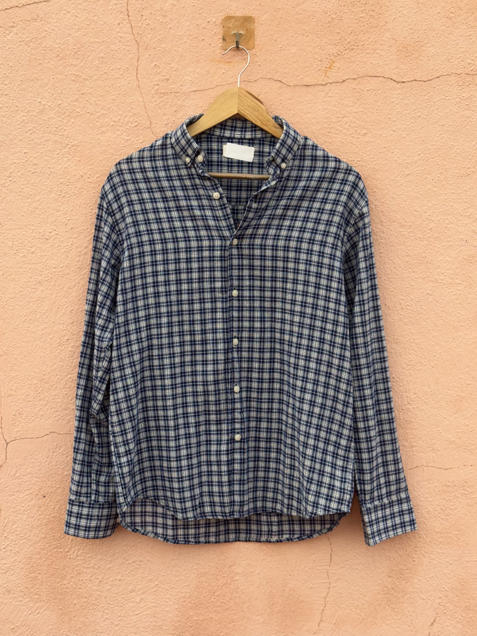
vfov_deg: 39.7
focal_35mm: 48
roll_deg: +0.1
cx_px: 238
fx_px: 882
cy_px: 318
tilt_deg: -6.0
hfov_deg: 30.3
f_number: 1.78
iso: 50
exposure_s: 1/219
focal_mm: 6.76
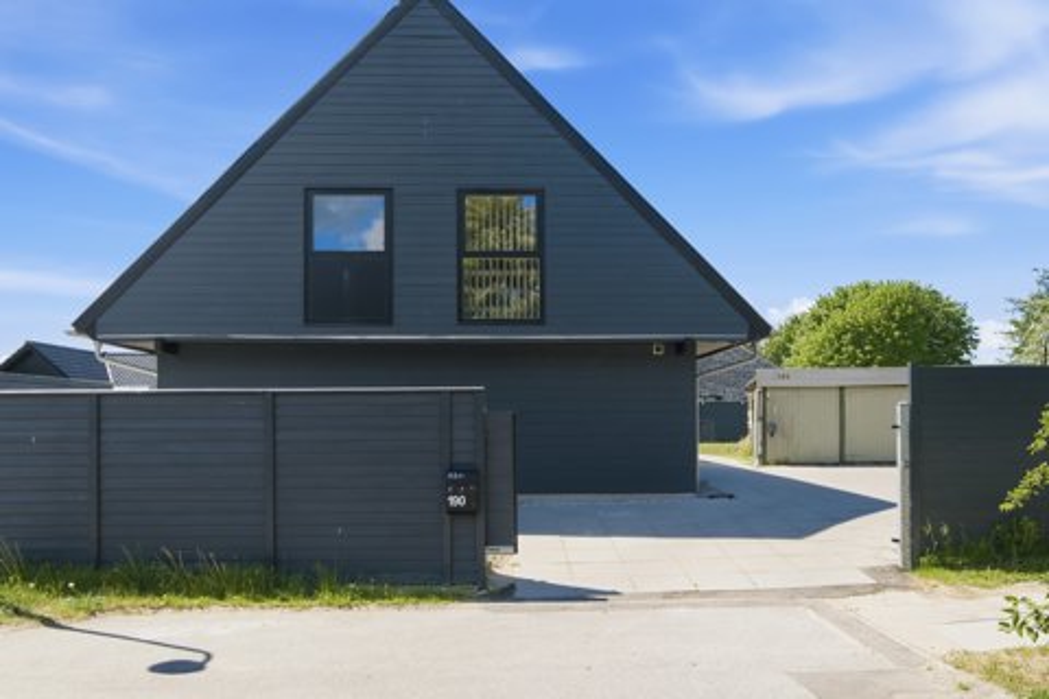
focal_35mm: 30
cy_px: 350
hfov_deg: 61.9
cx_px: 524
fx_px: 874
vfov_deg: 43.6
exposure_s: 1/320
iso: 200
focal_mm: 20
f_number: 8
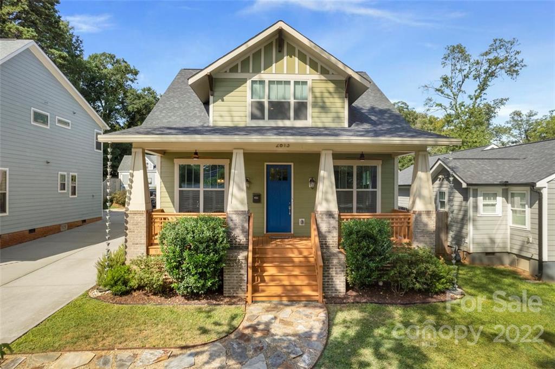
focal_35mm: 22
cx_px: 278
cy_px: 184
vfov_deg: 57.1
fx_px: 339
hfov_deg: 78.6
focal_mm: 8.38
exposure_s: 1/1500
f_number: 2.8
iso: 130
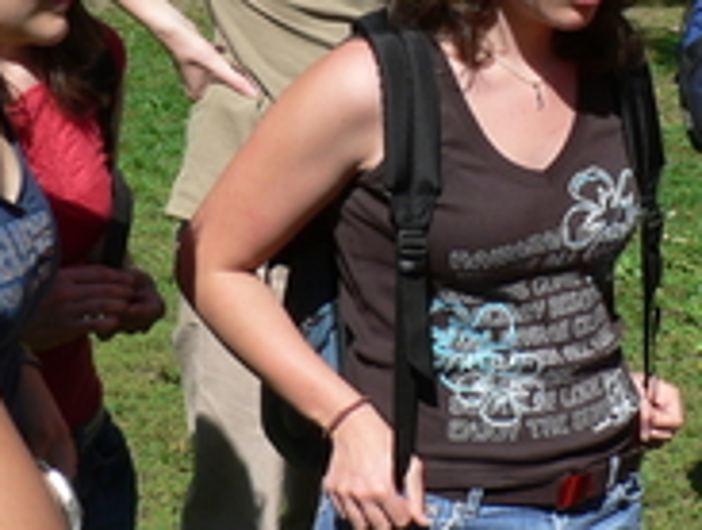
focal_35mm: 128
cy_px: 84
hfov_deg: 15.3
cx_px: 512
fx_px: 2601
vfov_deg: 11.6
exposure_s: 1/400
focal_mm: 7.4
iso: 80
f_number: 5
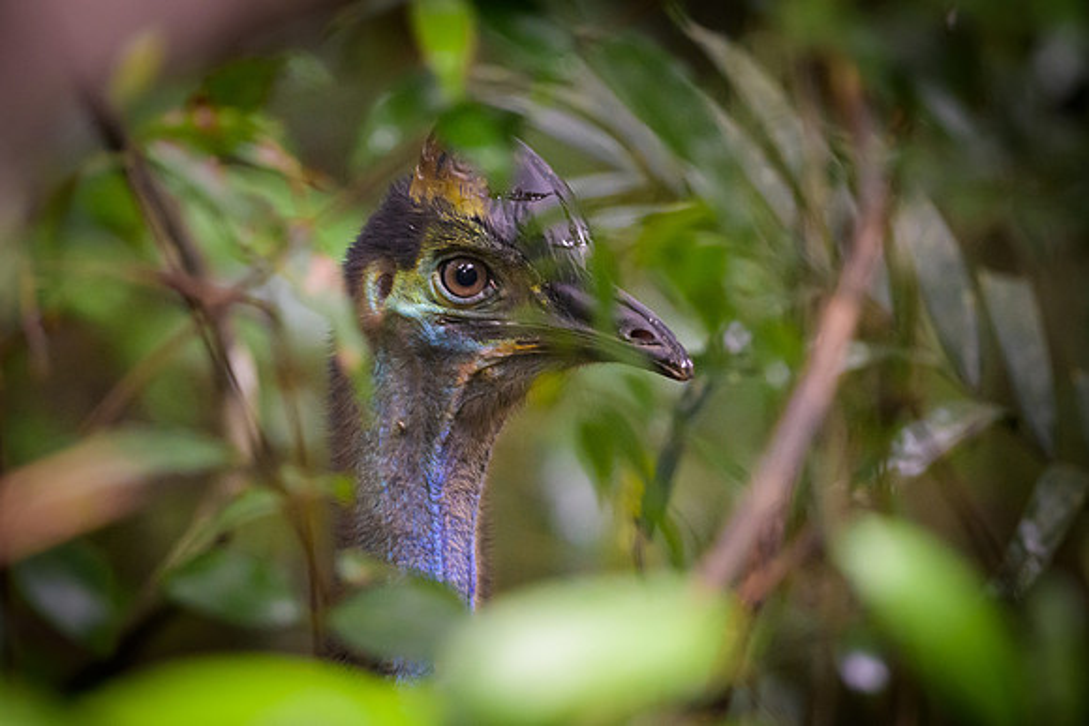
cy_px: 317
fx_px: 21411
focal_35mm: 708
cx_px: 462
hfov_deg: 2.9
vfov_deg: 1.9
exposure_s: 1/100
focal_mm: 500
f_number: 5.6
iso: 5600
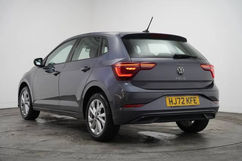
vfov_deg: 23.4
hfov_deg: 34.6
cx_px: 121
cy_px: 80
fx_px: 389
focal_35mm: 58
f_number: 4
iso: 1600
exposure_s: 1/160
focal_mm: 57.9
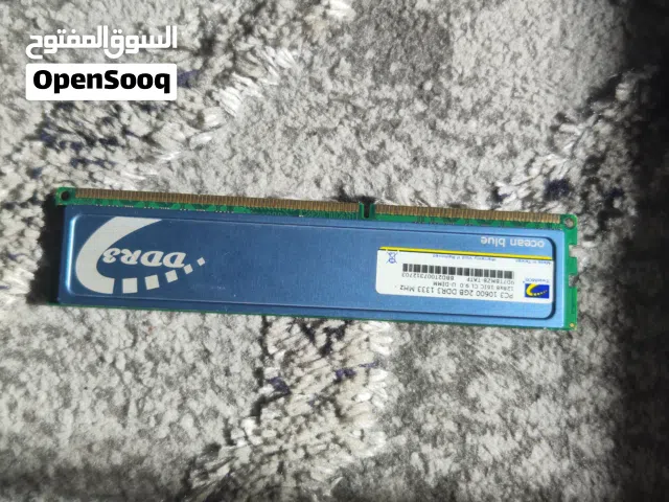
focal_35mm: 23
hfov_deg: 73.9
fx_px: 445
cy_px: 251
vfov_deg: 58.9
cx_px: 334
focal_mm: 7.01
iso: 50
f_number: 1.69
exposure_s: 1/823
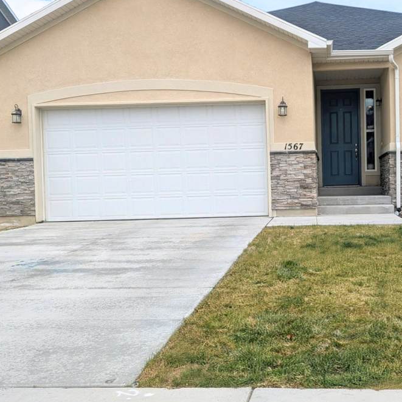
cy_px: 187
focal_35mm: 41
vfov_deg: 40.9
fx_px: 539
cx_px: 305
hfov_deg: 39.7
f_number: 1.85
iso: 46
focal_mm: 6.81
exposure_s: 1/1825
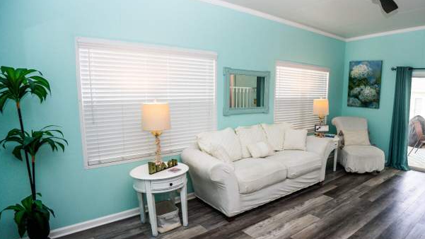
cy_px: 134
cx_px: 279
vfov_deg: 49.4
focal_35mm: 23
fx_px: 259
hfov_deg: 76.5
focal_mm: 16.5
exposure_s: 1/160
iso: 400
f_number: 4
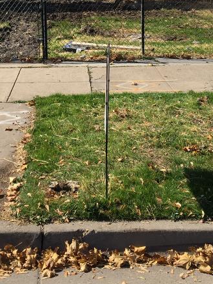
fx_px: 558
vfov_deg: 27.7
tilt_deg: -5.6
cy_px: 38
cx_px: 72
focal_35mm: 68
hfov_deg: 21.5
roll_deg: +0.5
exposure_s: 1/1374
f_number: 2.2
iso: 25
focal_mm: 4.15
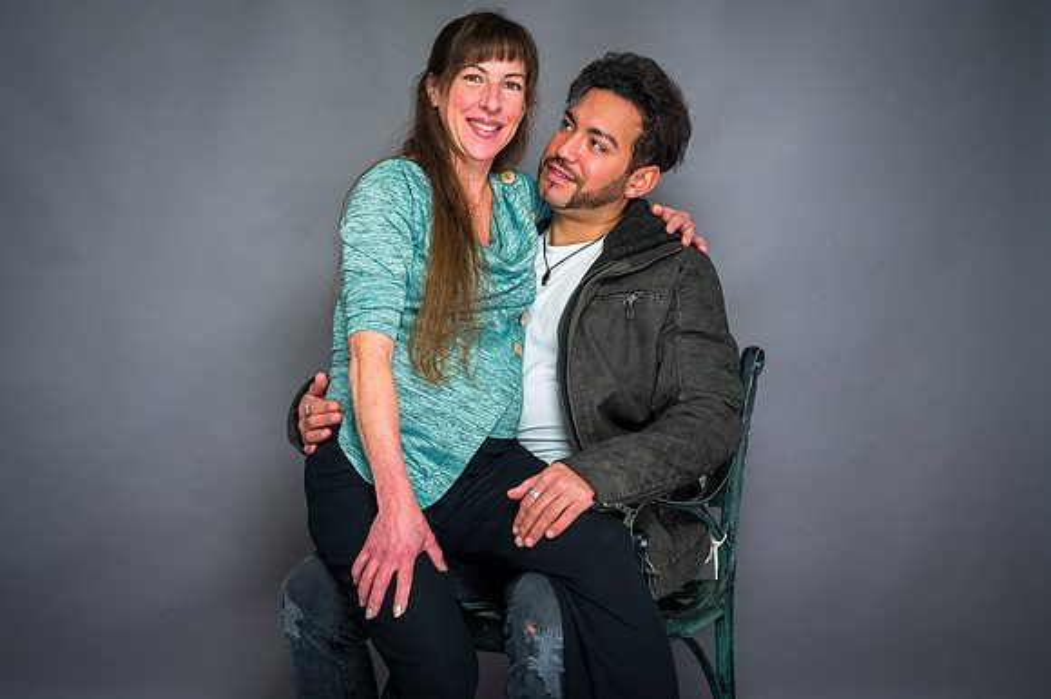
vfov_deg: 27.0
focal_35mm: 50
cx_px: 526
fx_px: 1459
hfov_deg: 39.6
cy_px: 350
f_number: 5.6
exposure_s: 1/100
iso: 200
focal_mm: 50
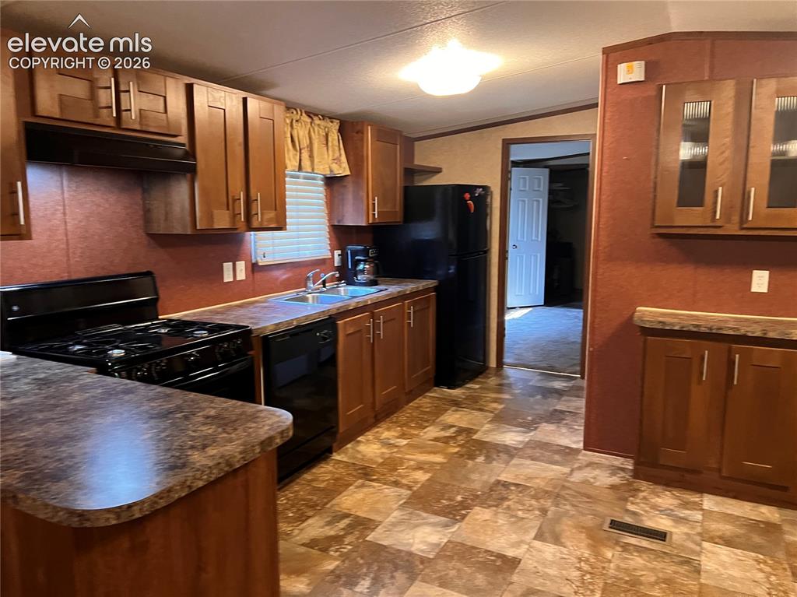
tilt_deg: -9.3
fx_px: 598
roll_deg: +0.2
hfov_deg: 67.3
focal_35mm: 26
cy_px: 298
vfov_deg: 53.0
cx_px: 398
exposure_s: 1/60
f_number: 1.5
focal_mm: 5.7
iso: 500
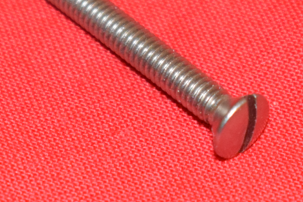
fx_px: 2447
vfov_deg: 4.7
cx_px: 204
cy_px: 132
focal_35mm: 291
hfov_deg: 7.1
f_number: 5.6
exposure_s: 1/125
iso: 2000
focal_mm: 55
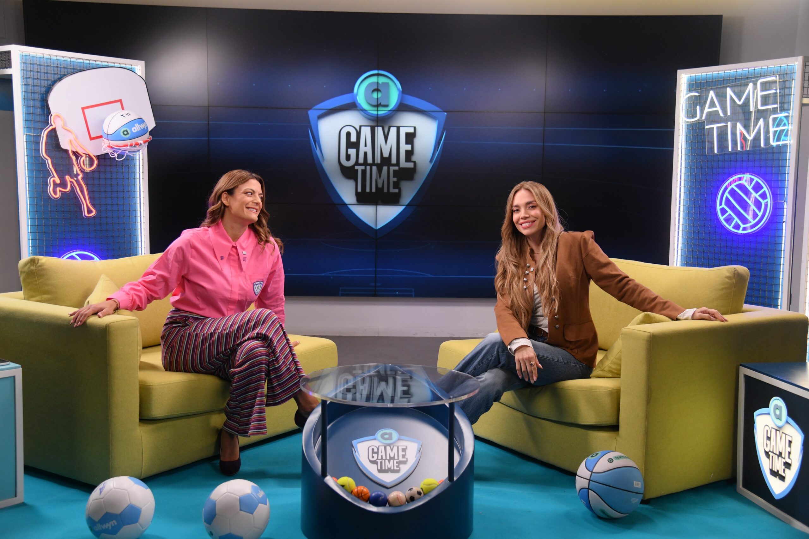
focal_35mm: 40
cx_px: 404
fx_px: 899
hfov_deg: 48.5
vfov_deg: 33.4
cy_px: 270
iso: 1600
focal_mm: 40
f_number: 4
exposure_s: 1/400
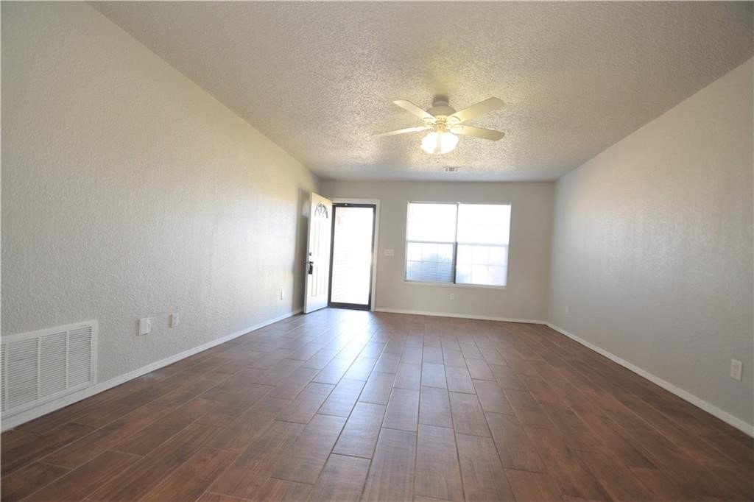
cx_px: 377
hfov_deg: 100.4
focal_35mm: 15
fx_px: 314
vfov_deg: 77.3
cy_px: 251
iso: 800
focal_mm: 10
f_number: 5.6
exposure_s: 1/100
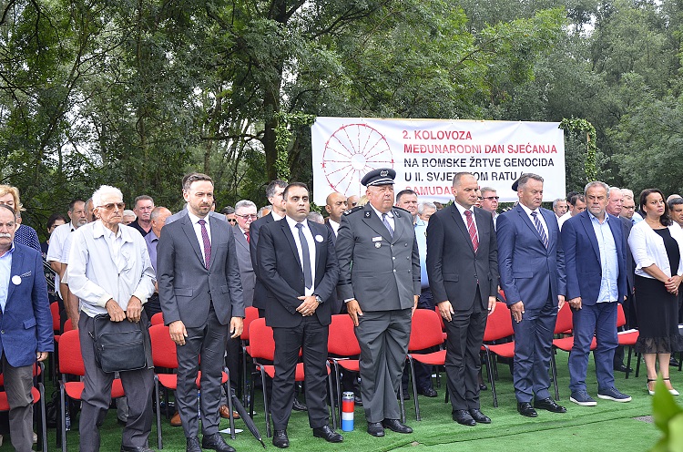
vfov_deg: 29.7
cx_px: 342
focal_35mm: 45
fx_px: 852
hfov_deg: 43.7
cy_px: 226
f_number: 4.2
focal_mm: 30
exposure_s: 1/320
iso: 400
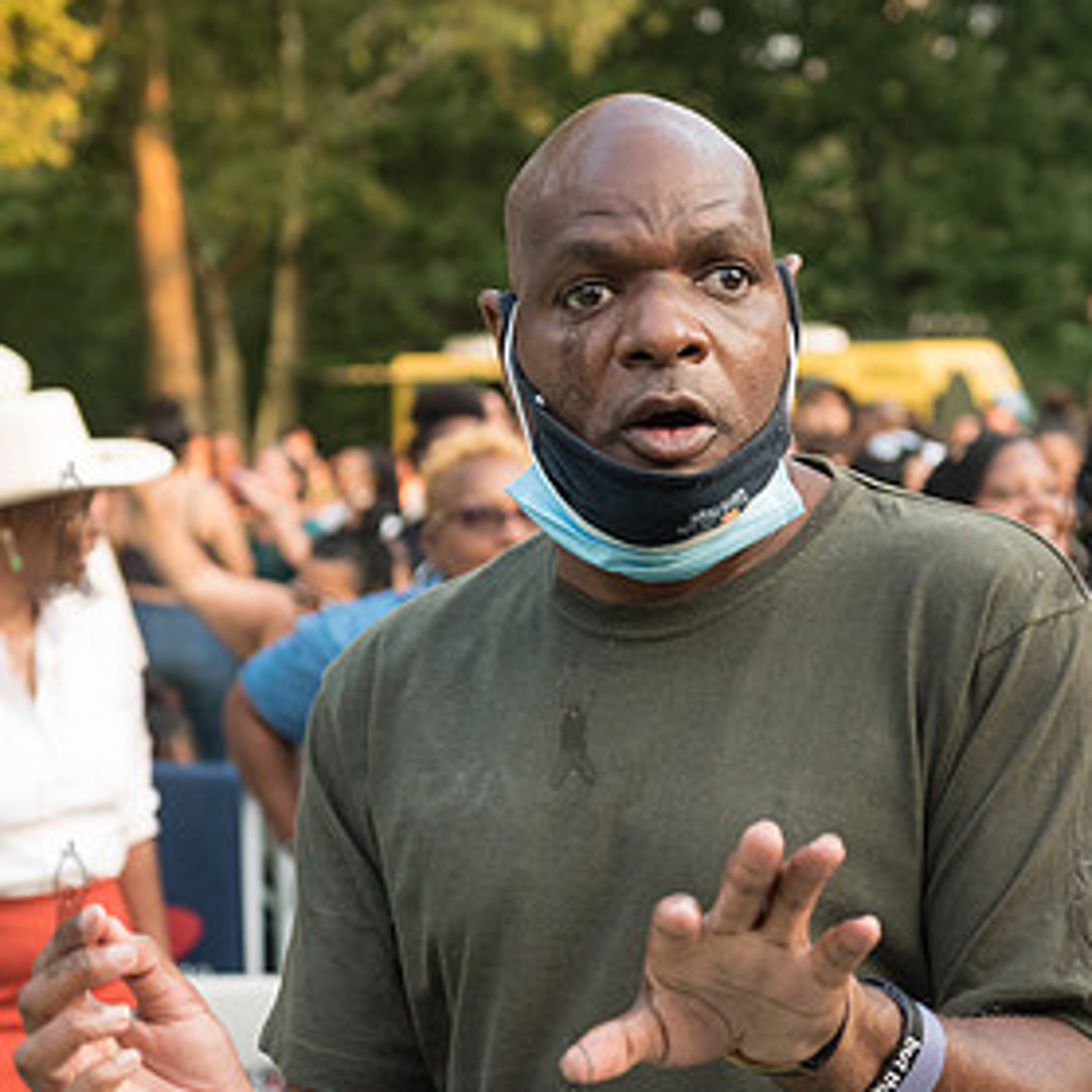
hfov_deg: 17.1
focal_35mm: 102
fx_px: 3640
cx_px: 571
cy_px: 718
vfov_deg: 17.0
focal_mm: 44
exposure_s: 1/320
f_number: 4
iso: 1000
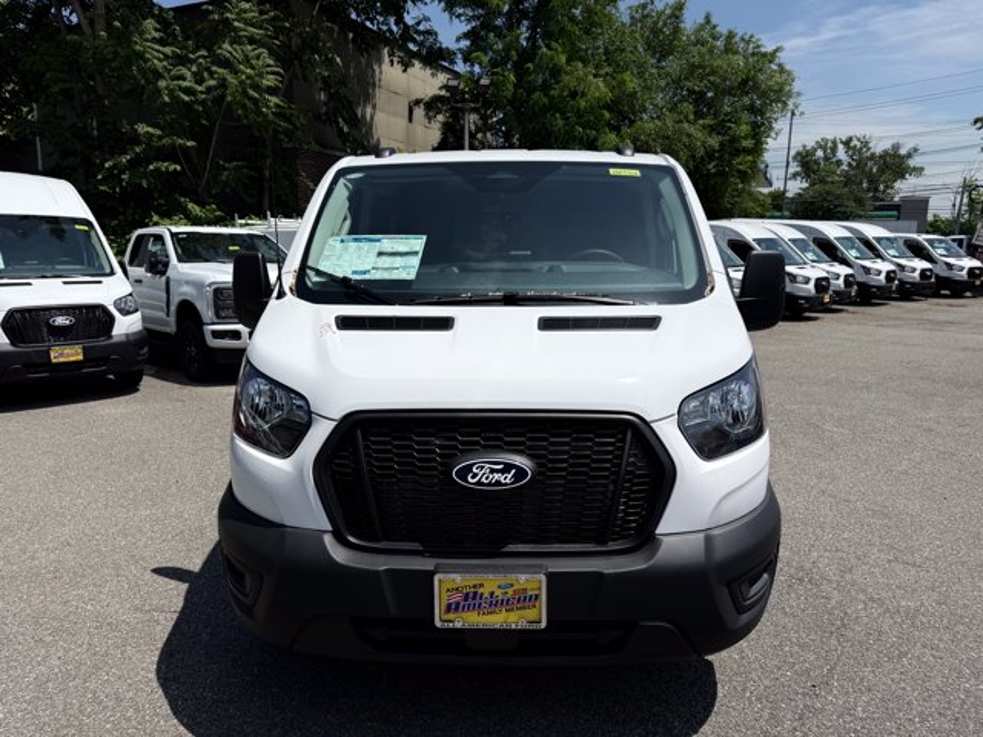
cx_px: 492
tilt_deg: -9.9
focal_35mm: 24
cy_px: 368
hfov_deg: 71.6
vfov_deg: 56.8
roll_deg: -2.4
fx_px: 682
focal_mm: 6.76
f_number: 1.78
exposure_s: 1/6711
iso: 80
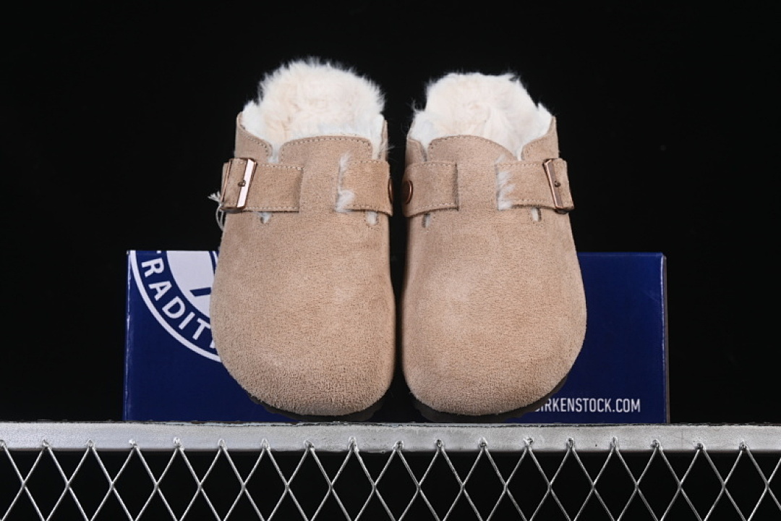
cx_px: 390
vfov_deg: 18.2
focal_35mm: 75
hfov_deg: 27.0
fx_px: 1627
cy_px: 260
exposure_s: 1/80
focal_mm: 50
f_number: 8
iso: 160
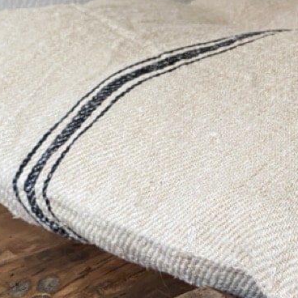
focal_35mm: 80
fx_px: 779
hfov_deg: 20.0
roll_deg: -2.7
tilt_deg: -23.4
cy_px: 168
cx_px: 378
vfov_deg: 21.6
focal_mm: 4.25
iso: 125
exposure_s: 1/50
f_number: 1.8
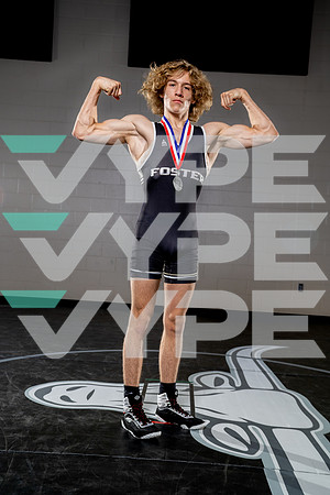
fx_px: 564
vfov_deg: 47.4
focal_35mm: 41
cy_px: 248
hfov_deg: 32.6
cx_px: 165
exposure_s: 1/250
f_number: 5.6
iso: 320
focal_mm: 41
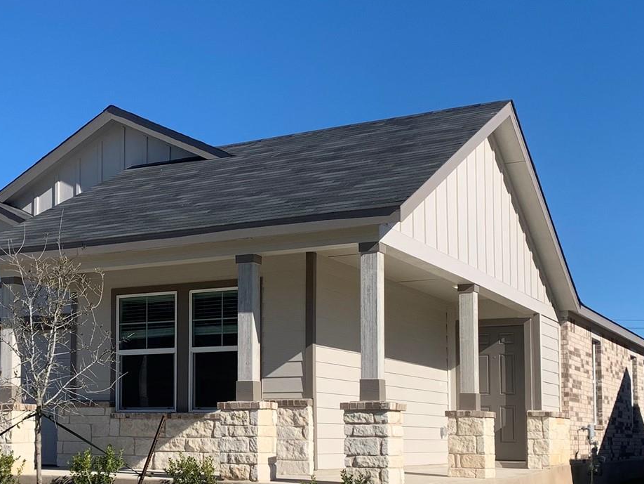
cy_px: 355
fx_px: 1079
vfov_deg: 25.0
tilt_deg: +3.3
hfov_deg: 32.4
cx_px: 137
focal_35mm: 58
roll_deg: -0.6
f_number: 1.8
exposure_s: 1/2833
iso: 25
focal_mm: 4.25
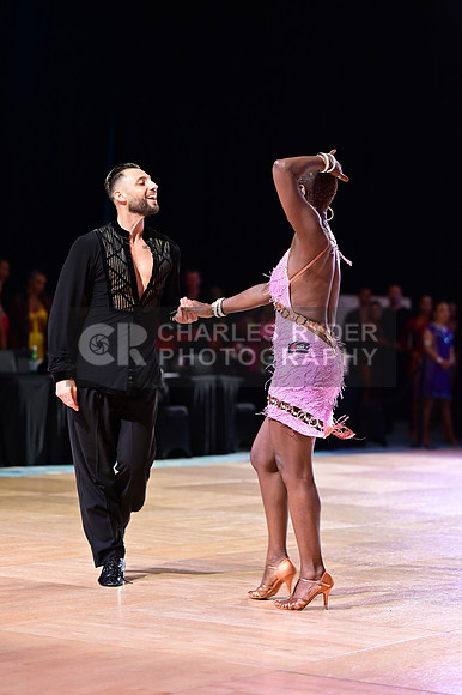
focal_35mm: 99
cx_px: 231
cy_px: 348
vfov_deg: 20.6
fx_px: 1908
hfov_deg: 13.8
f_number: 2.8
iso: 1600
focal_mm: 99
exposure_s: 1/320
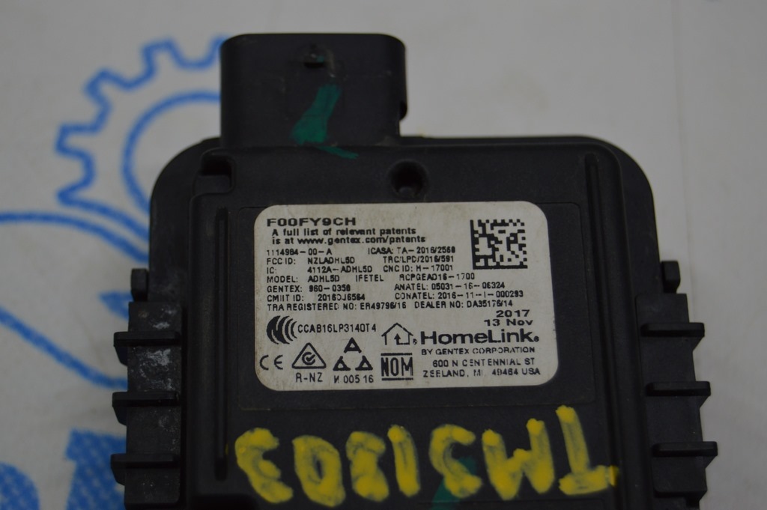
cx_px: 384
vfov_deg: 16.5
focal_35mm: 82
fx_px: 1756
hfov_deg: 24.6
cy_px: 255
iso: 560
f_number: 5.6
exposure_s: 1/60
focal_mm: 55
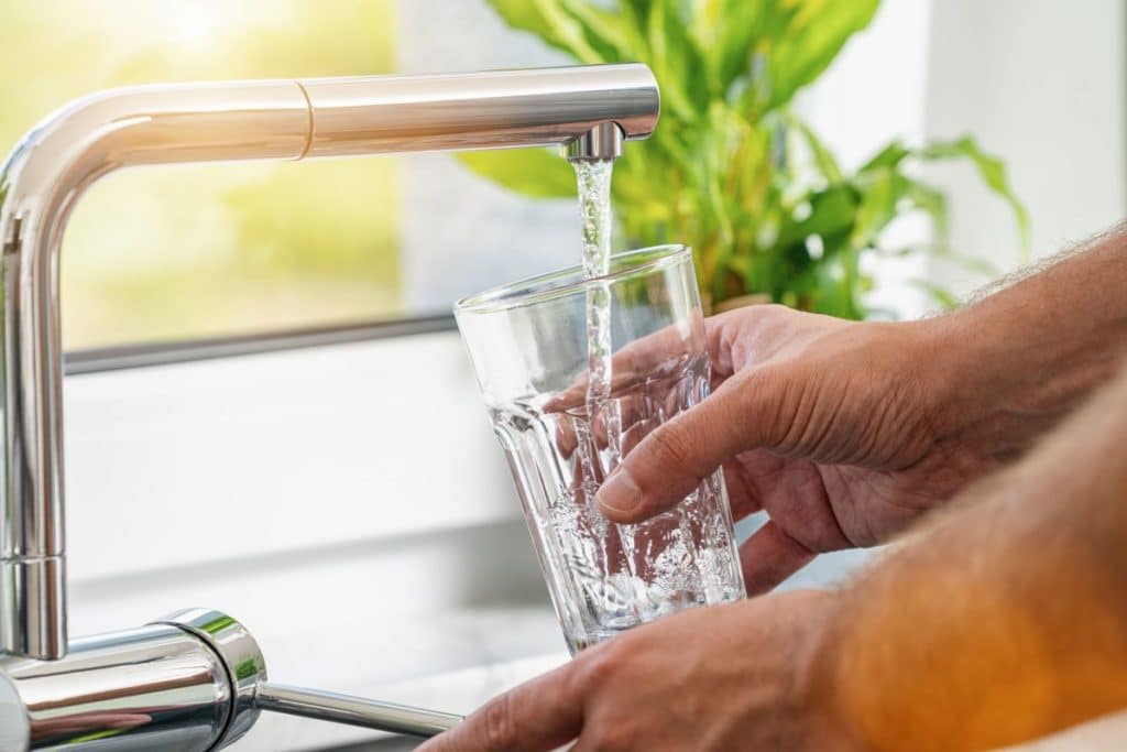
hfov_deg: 10.3
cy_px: 376
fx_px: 6262
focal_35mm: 200
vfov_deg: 6.9
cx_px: 564
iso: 100
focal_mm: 200
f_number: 5.6
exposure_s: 1/100
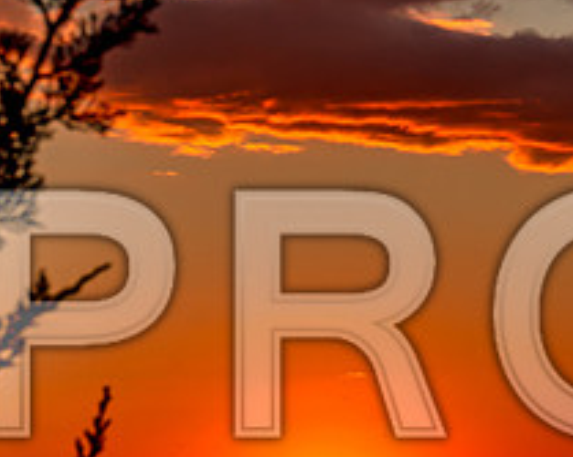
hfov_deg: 6.7
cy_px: 390
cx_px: 740
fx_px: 4848
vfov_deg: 5.4
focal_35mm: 286
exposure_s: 1/200
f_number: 13
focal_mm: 60
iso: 100
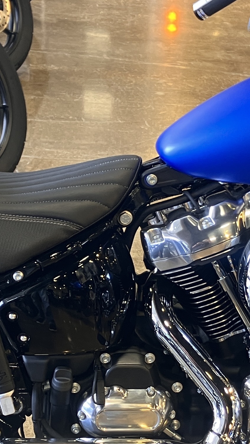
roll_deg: -4.3
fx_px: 954
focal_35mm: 81
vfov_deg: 26.1
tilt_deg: -29.1
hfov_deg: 14.9
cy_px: 295
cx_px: 160
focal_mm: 3.99
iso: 80
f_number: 1.8
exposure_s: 1/60
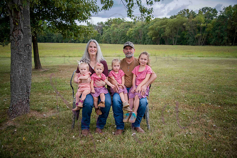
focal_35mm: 32
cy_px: 79
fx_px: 211
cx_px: 118
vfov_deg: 41.1
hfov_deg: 58.7
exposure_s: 1/640
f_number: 4
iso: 400
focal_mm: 32
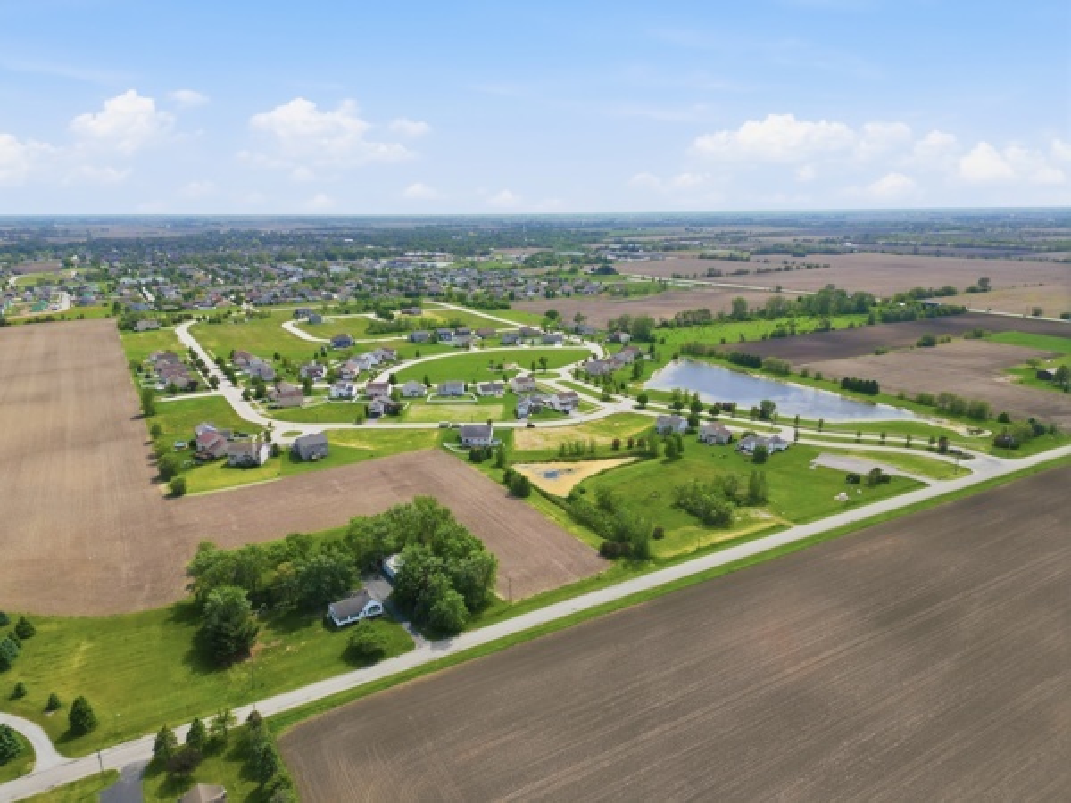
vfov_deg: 56.8
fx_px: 743
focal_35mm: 24
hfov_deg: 71.6
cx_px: 536
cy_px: 402
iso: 150
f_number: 1.7
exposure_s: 1/6000
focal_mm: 6.7
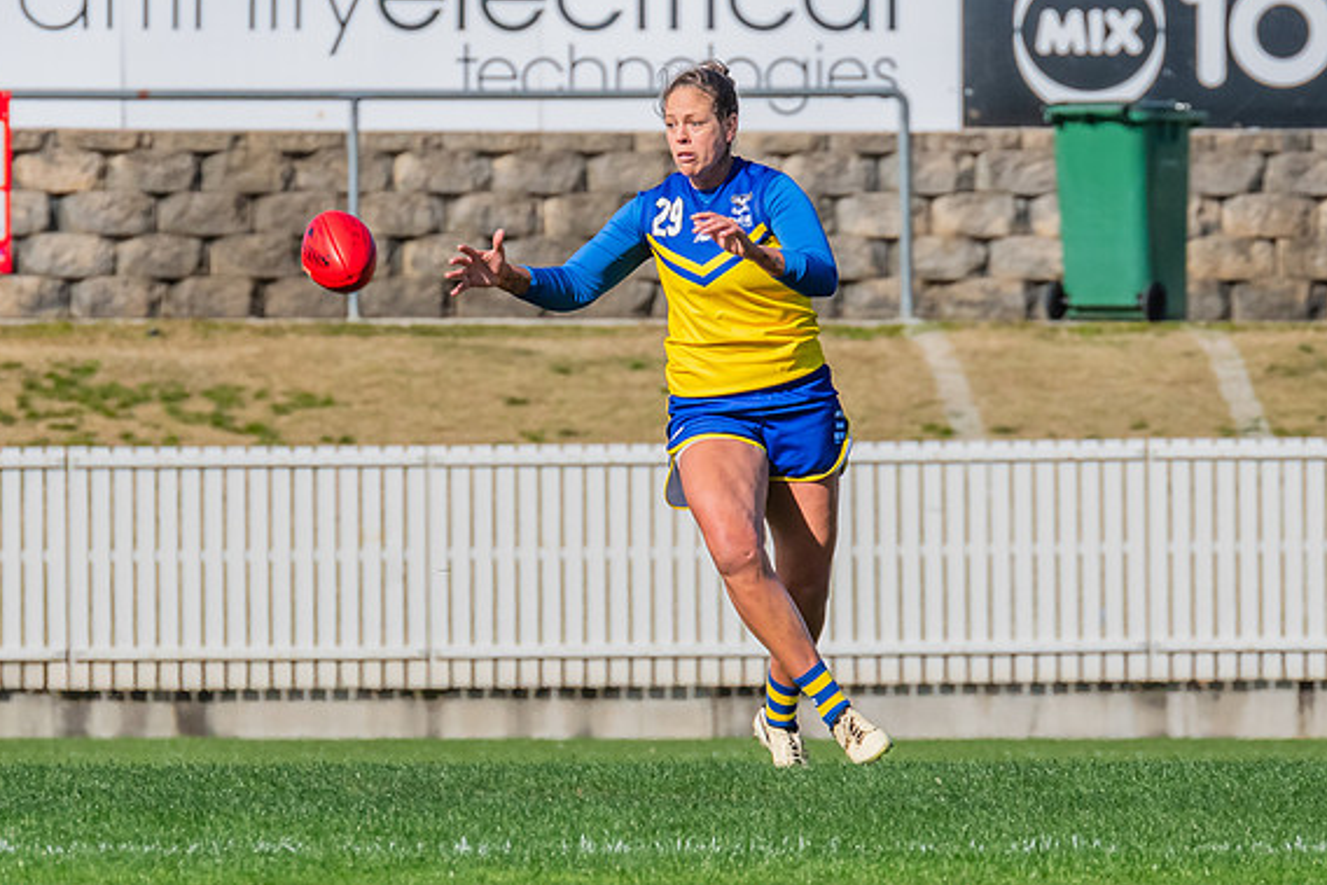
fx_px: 33845
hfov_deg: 2.2
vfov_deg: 1.5
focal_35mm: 918
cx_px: 650
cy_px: 384
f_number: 13
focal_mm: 420
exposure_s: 1/1250
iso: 800
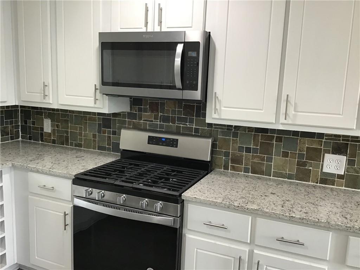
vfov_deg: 45.4
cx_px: 180
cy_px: 135
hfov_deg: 58.4
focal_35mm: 31
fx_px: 322
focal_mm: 3.3
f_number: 2.4
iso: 80
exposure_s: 1/30
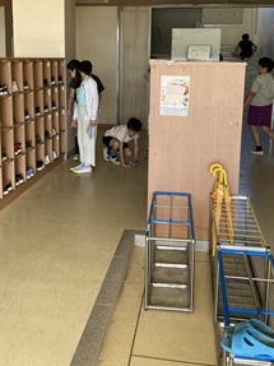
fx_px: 412
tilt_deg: -9.3
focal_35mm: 39
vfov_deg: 47.2
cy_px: 126
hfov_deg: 36.8
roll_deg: -2.8
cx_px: 125
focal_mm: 3.99
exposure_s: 1/121
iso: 50
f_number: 1.8
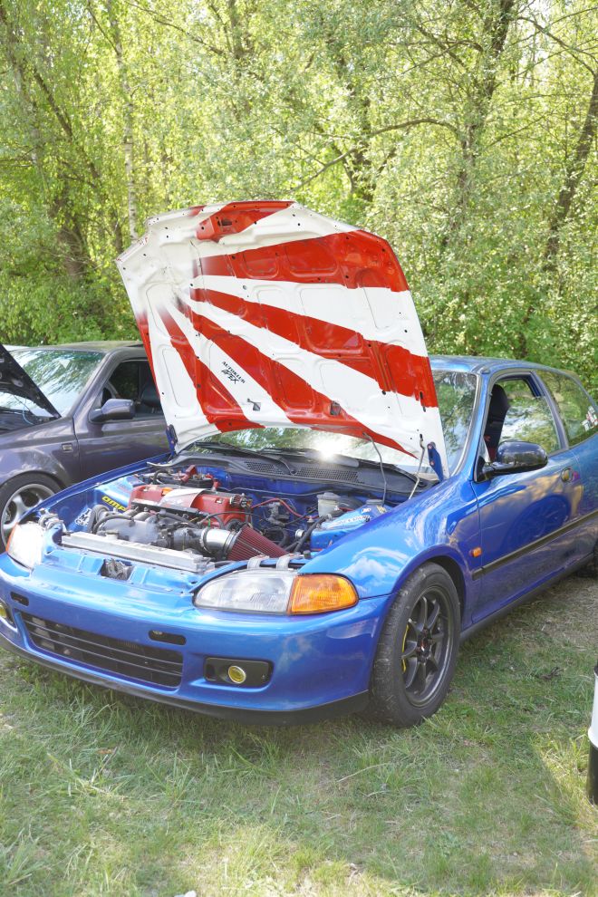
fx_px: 871
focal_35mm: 35
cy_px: 448
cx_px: 299
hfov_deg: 37.9
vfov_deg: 54.5
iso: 100
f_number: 3.2
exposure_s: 1/160
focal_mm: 23.3
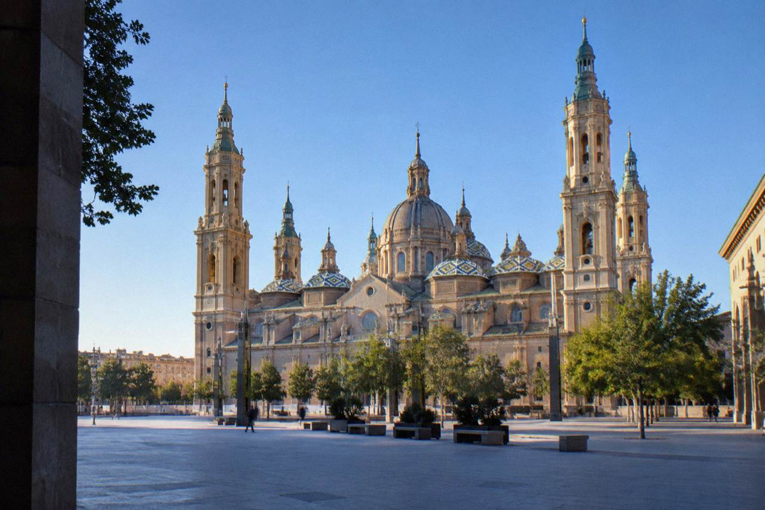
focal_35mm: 24
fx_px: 510
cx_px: 382
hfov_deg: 73.8
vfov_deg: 53.1
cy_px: 255
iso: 200
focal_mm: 24
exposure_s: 1/125
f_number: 10
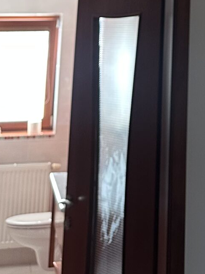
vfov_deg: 17.5
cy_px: -188
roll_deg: -1.0
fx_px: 750
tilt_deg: +17.0
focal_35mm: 95
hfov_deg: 15.0
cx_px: 251
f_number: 1.78
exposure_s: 1/65
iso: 250
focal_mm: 6.86
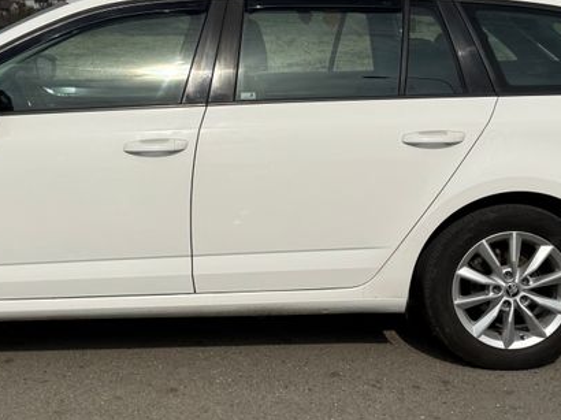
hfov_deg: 32.0
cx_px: 200
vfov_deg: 24.3
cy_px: 140
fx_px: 972
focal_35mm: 60
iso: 80
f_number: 1.78
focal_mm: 6.76
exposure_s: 1/11905
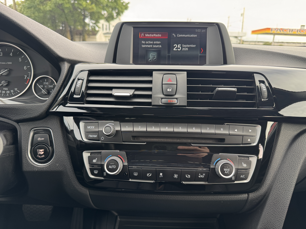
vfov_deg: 56.8
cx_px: 153
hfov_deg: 71.6
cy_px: 114
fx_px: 212
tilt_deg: -15.5
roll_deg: -1.5
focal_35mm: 24
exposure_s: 1/121
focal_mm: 6.76
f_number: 1.78
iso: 100
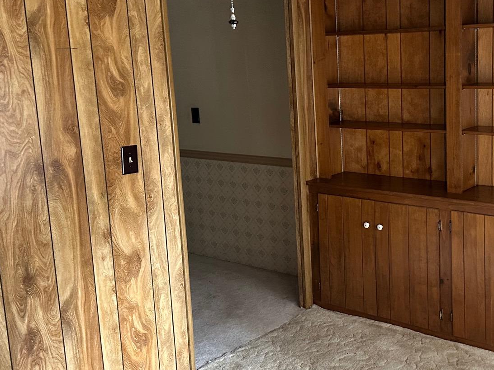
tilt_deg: -9.8
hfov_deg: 41.2
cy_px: 155
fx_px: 642
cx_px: 354
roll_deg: +1.7
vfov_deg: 32.1
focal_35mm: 45
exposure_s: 1/60
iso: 400
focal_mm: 6.86
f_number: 1.78
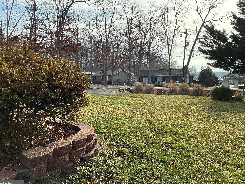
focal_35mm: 30
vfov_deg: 46.8
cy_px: 95
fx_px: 212
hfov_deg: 60.0
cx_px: 120
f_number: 1.8
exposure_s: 1/912
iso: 25
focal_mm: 3
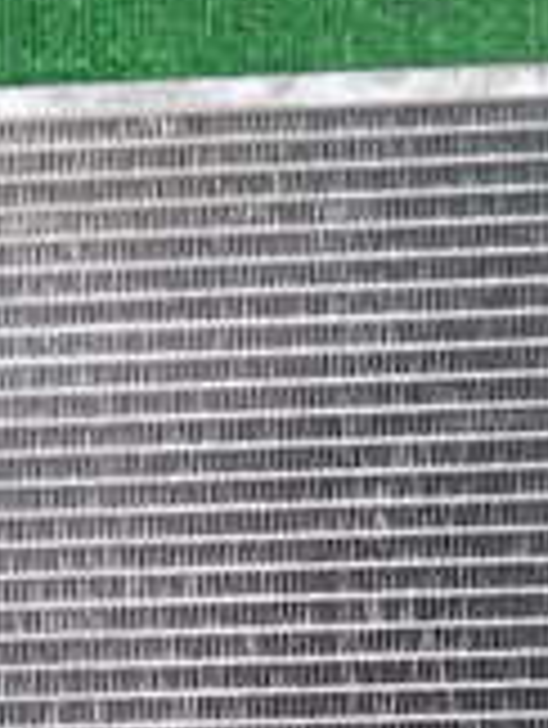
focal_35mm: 111
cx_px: 220
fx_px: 2337
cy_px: 795
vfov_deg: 17.1
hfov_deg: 13.4
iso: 200
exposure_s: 1/100
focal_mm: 5.4
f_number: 2.3
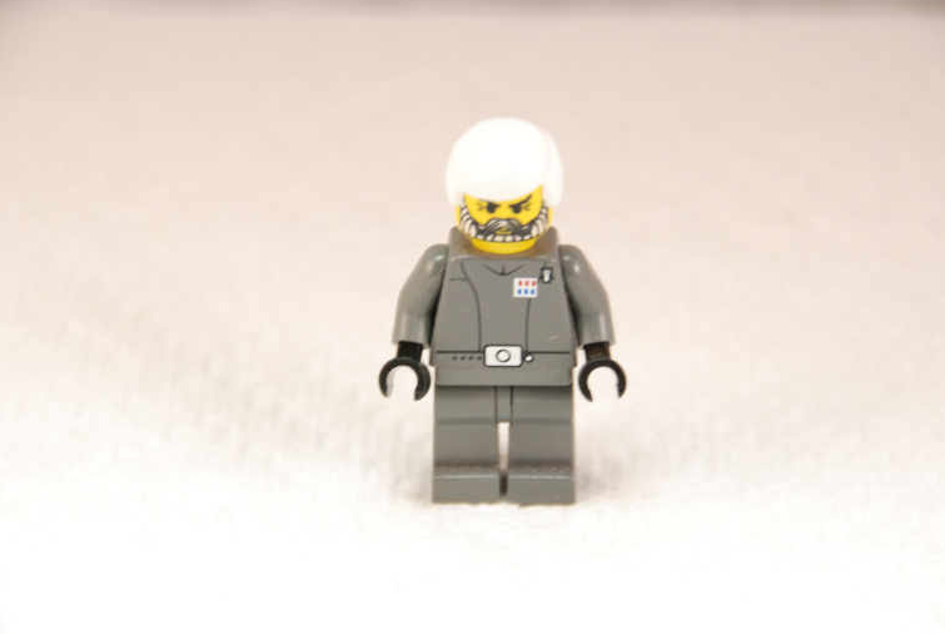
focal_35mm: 318
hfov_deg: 6.5
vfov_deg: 4.3
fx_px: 8360
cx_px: 479
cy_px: 327
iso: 800
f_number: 7.1
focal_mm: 200
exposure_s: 1/15
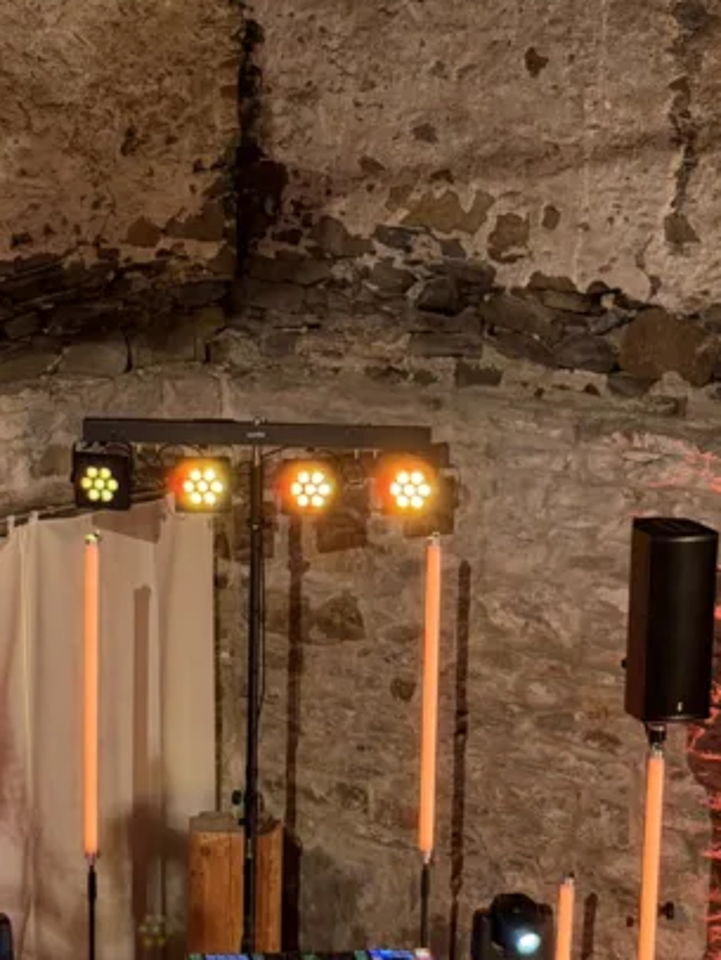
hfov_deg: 12.3
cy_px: 686
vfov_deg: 16.2
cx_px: 269
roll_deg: -0.1
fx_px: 3357
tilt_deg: -13.8
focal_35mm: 121
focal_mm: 6.76
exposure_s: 1/37
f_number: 1.78
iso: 320
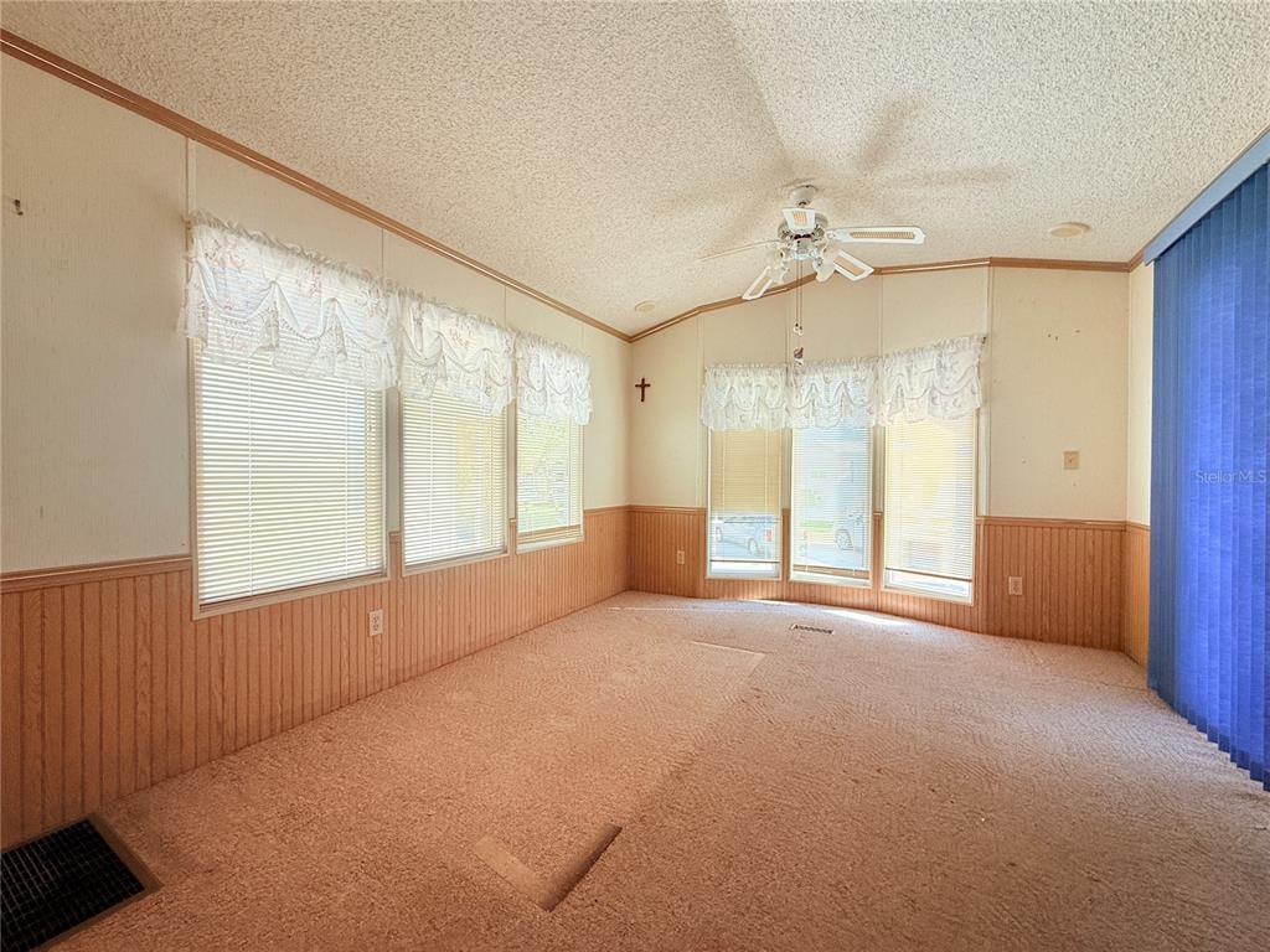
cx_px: 635
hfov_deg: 102.1
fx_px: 514
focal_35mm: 14
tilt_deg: +0.8
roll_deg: +0.2
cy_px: 476
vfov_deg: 85.7
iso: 64
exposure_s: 1/338
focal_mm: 2.22
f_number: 2.2
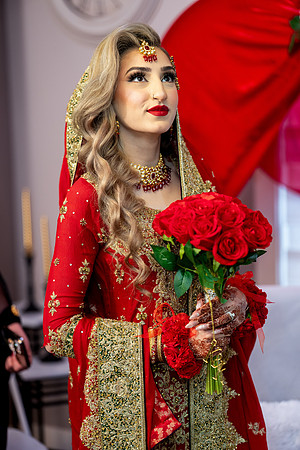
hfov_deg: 15.5
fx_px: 1100
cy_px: 225
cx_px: 150
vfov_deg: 23.1
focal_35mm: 88
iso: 1000
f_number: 2
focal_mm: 88
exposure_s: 1/200
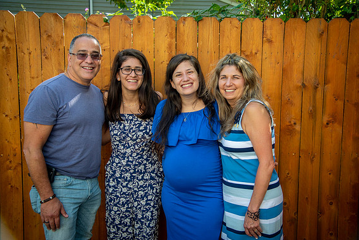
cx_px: 182
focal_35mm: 39
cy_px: 119
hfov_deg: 49.5
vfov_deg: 34.2
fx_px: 389
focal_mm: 38
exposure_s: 1/320
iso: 125
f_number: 4
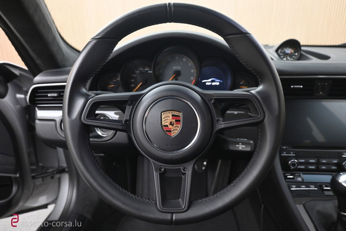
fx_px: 231
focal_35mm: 24
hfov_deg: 73.7
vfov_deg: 53.1
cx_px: 173
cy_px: 116
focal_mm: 16
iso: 1250
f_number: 3.5
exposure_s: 1/25
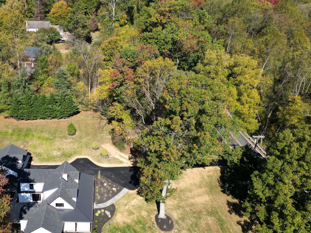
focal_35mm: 36
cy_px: 101
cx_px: 90
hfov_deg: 49.9
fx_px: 323
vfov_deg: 39.6
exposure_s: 1/2500
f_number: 1.7
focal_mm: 6.72
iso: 140
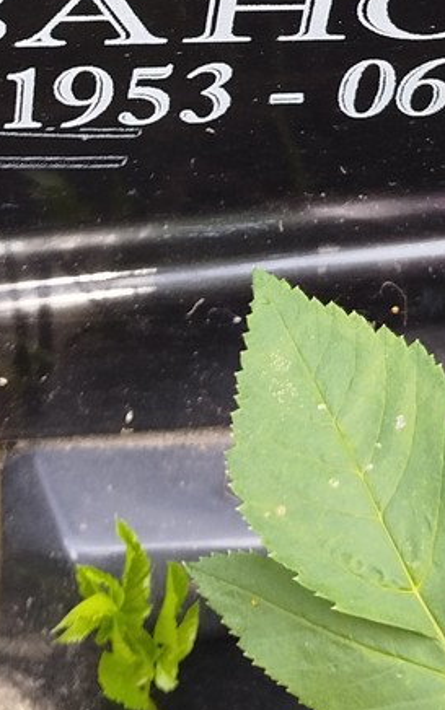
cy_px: -70
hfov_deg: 15.5
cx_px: 303
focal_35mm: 84
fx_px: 1628
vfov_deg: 23.2
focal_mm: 5.31
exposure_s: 1/50
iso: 64
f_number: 1.7
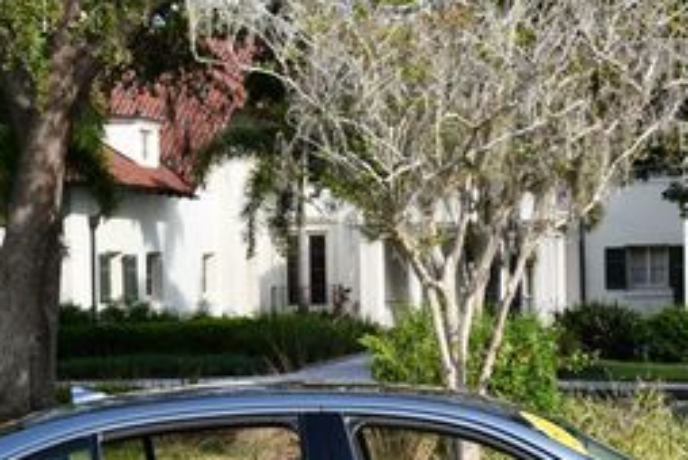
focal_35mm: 111
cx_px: 417
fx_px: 2124
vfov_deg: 12.3
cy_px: 436
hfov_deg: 18.4
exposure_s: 1/250
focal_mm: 22
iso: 200
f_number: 8
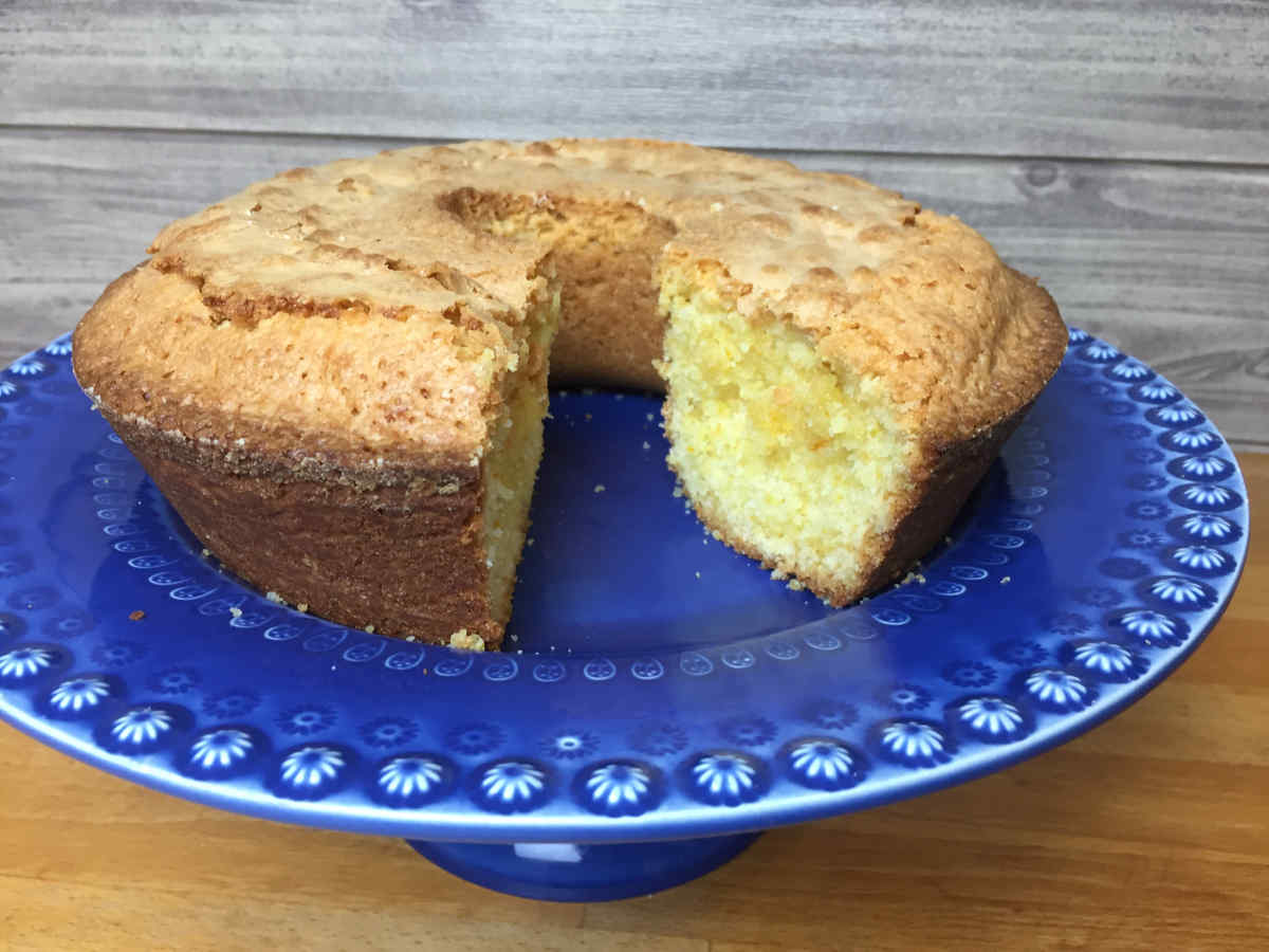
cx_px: 634
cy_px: 476
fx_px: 1063
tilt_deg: -27.4
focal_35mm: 29
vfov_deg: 48.2
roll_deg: -1.2
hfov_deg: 61.7
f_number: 2.2
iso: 80
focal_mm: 4.15
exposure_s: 1/33
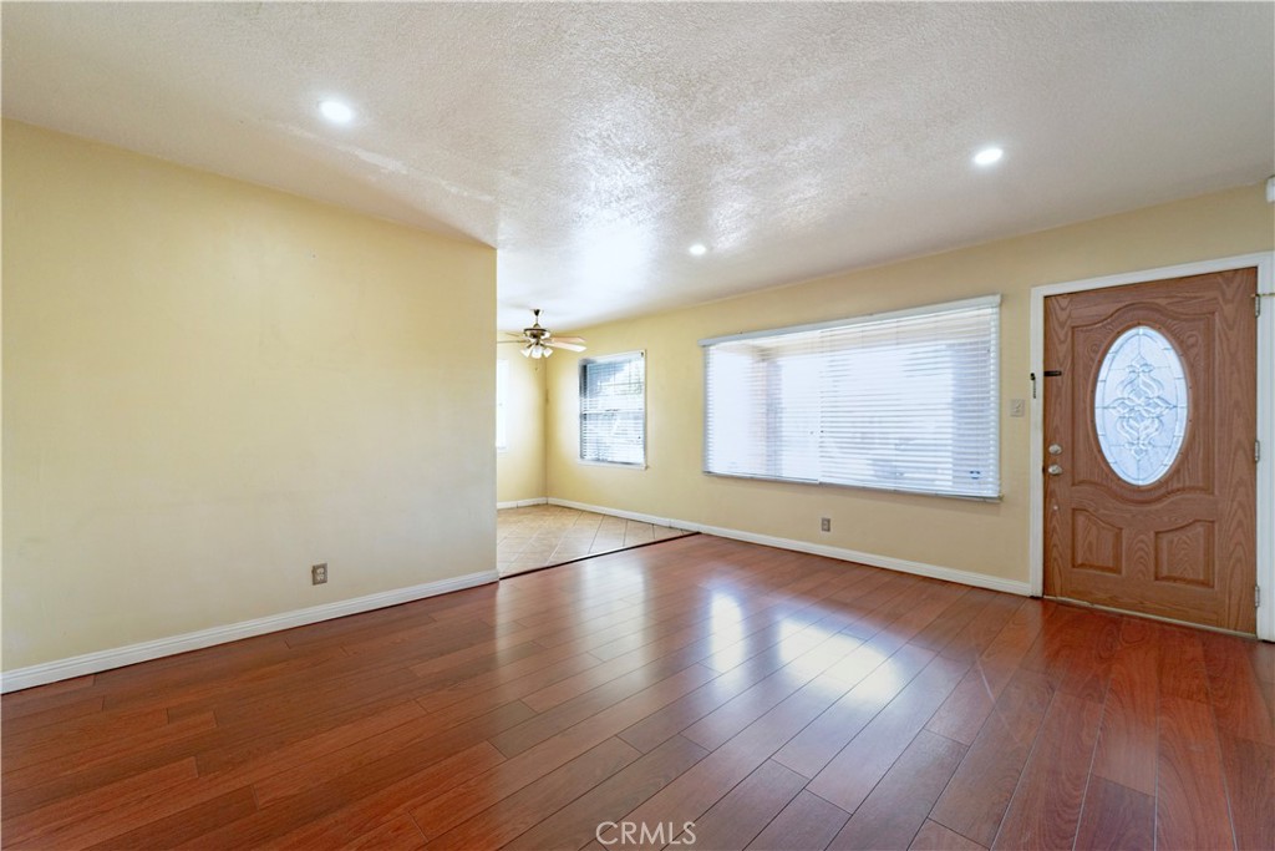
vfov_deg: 81.2
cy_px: 426
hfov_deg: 104.2
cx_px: 638
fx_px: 496
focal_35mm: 14
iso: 100
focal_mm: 14
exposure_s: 1/50
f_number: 5.6
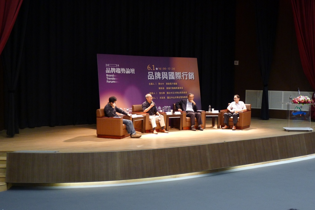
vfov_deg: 27.0
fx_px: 438
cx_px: 158
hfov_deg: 39.6
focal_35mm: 50
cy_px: 105
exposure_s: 1/50
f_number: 2.7
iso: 400
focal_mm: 10.7
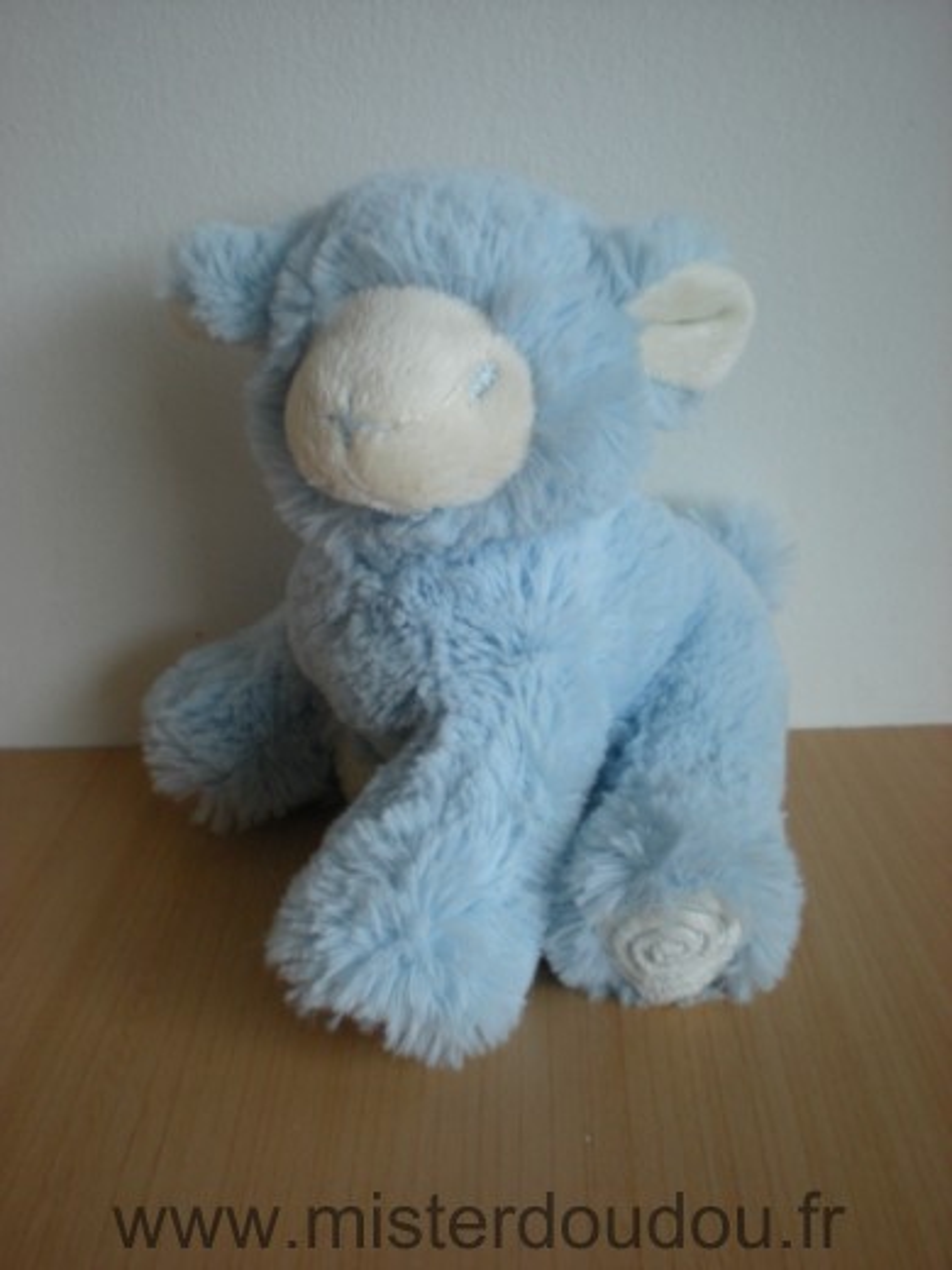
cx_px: 476
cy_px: 635
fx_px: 1393
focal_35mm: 38
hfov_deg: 37.7
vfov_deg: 49.0
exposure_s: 1/8
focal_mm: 6.3
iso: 210
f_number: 3.1
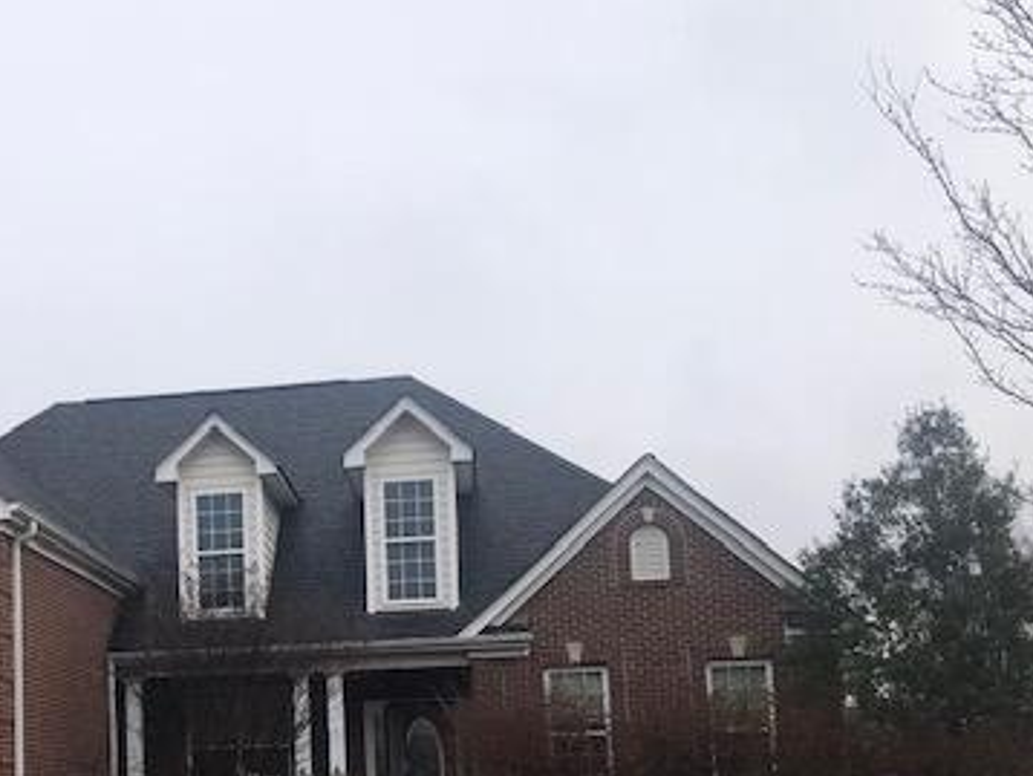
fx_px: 1493
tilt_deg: +4.4
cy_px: 663
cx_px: 182
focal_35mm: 50
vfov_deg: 28.3
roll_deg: +1.0
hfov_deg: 36.6
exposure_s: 1/1000
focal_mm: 3.99
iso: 20
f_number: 1.8
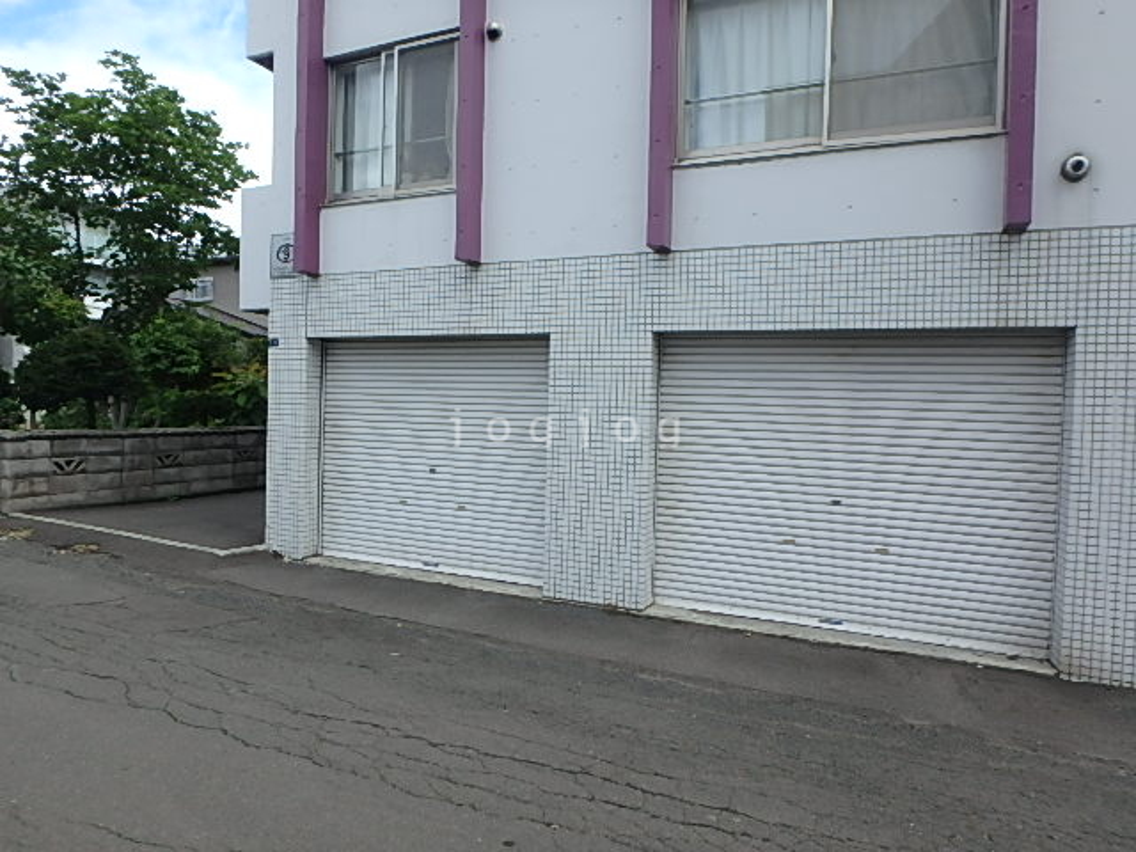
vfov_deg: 63.4
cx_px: 568
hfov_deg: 79.0
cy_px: 426
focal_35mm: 21
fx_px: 689
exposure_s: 1/640
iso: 125
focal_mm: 3.7
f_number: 3.5
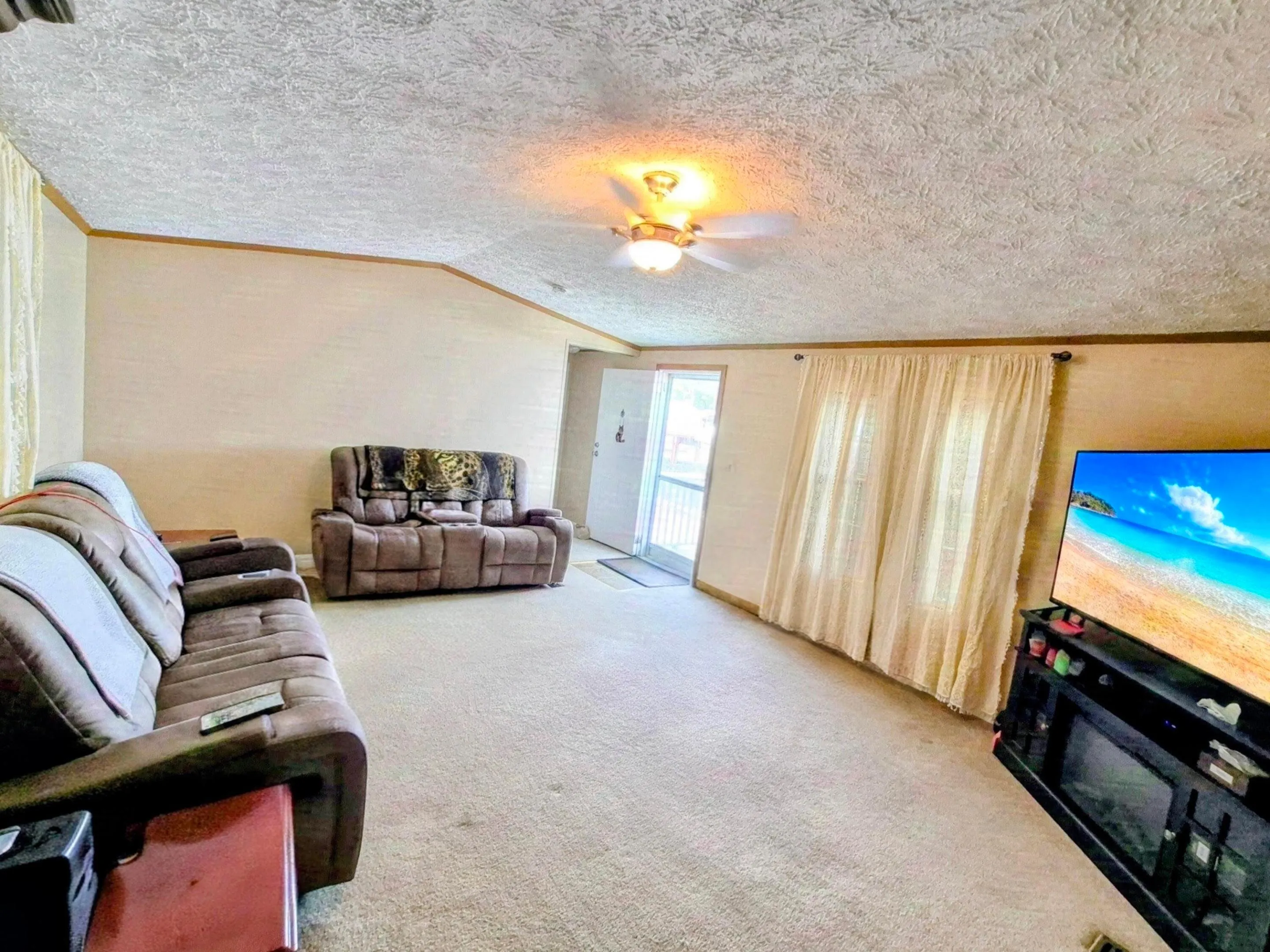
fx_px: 477
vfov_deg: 89.9
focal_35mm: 13
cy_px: 476
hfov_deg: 106.2
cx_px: 635
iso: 200
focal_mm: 1.74
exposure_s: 1/60
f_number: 2.2
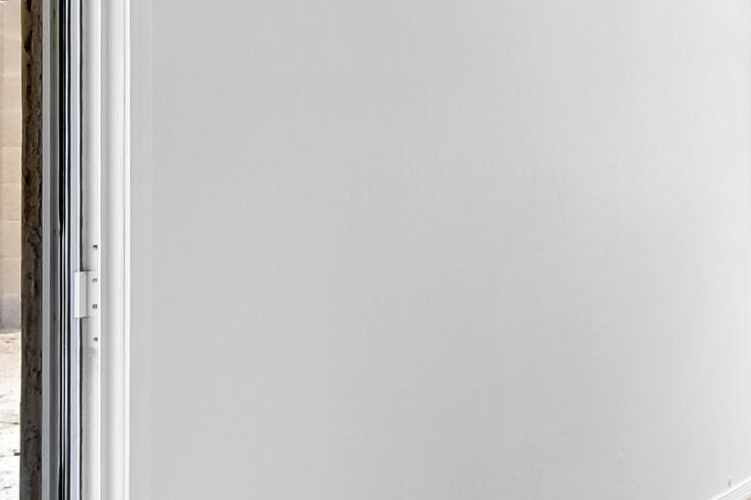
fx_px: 2543
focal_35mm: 122
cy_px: 53
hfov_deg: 14.1
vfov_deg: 11.2
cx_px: 1496
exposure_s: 1/50
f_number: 8
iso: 250
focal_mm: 20
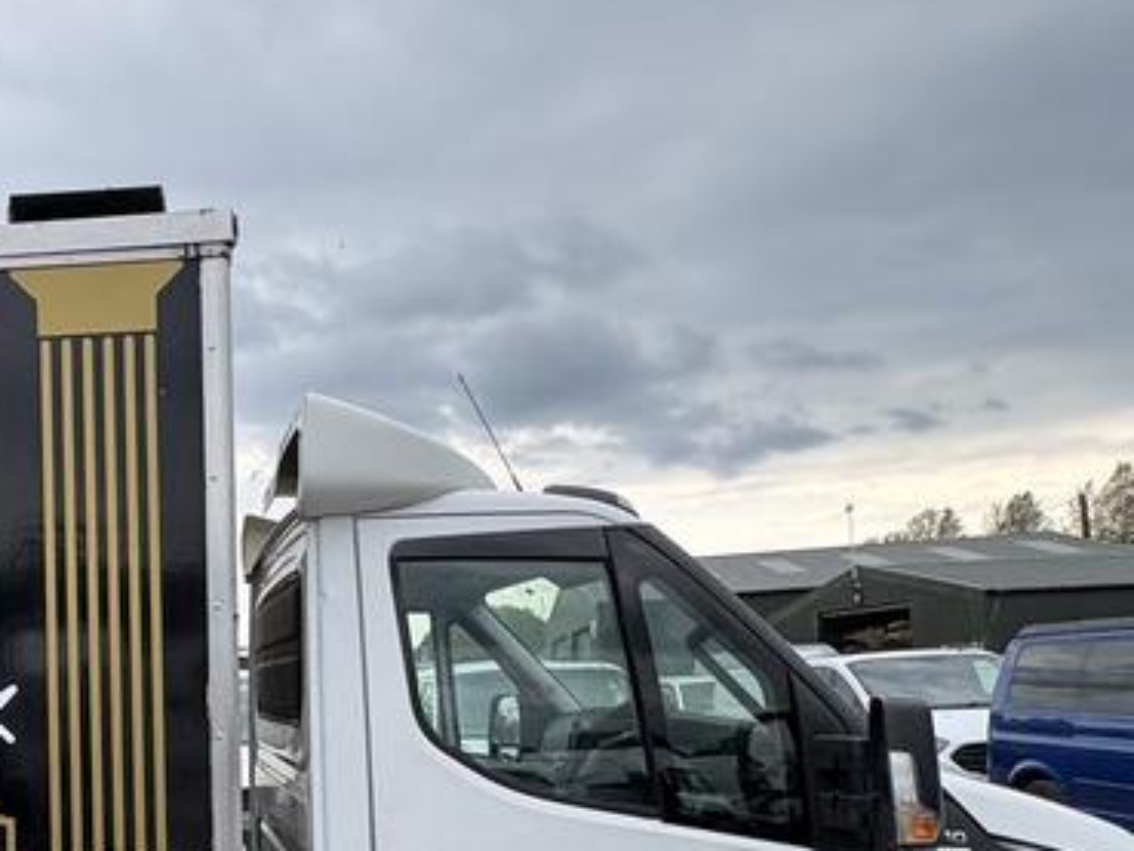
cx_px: 52
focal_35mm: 34
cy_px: 667
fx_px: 1114
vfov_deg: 40.3
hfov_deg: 46.8
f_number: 2.2
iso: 40
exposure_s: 1/713
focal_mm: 2.22
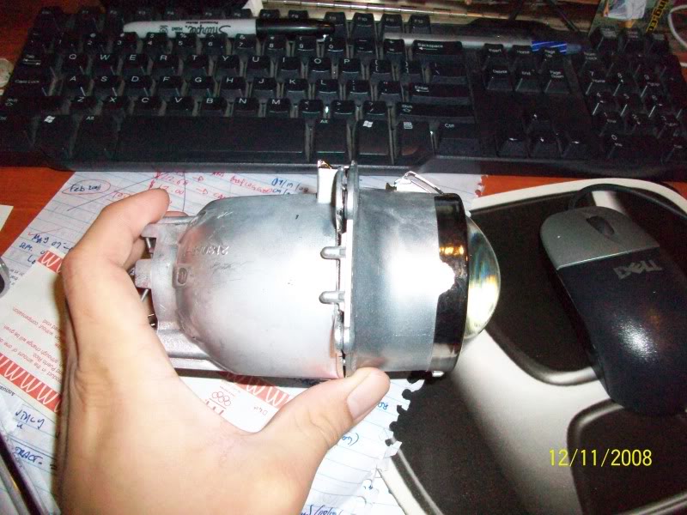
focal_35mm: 32
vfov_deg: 44.2
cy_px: 258
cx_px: 344
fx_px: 635
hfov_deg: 56.8
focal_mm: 5.7
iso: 400
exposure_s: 1/125
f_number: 2.8
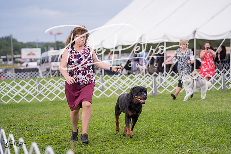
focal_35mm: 95
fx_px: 610
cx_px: 116
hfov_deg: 21.5
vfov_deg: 14.4
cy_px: 77
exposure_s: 1/1000
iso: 100
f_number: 2.8
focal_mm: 95
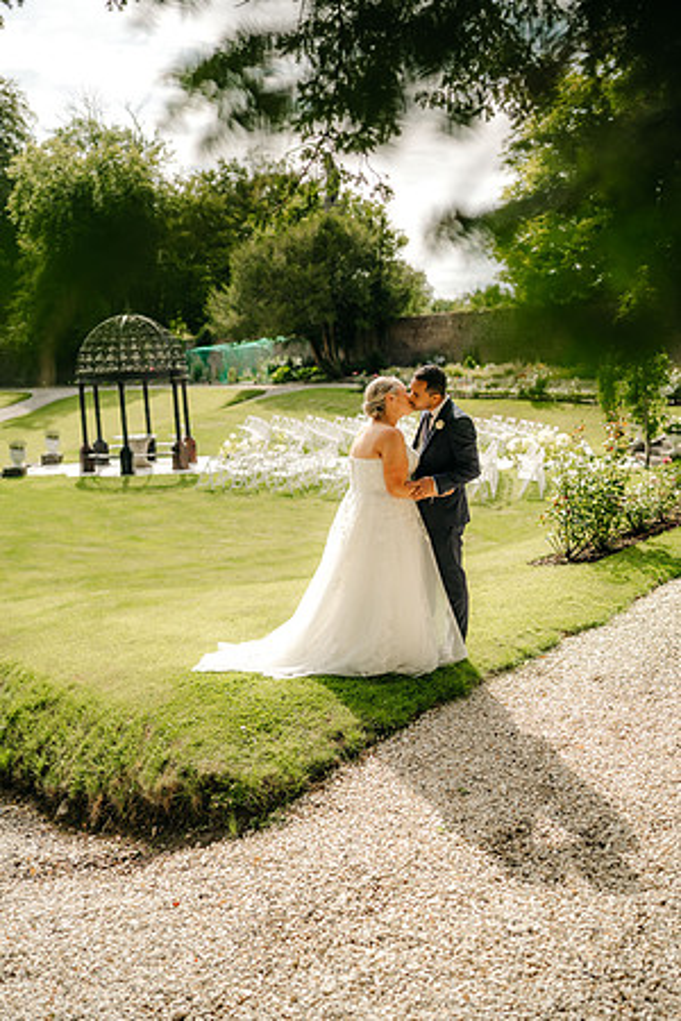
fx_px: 993
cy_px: 510
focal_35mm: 35
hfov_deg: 37.9
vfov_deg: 54.4
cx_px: 340
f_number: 1.8
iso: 100
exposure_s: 1/6400
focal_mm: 35
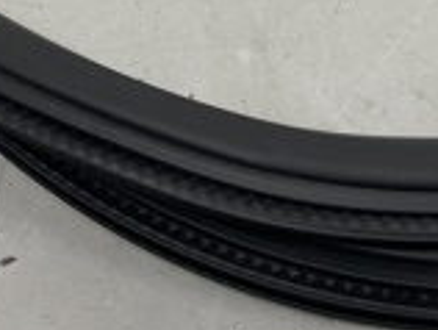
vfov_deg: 13.5
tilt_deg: -46.8
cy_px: -211
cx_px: 360
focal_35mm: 101
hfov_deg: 19.2
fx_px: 1280
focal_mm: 5.1
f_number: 1.6
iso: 100
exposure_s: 1/100
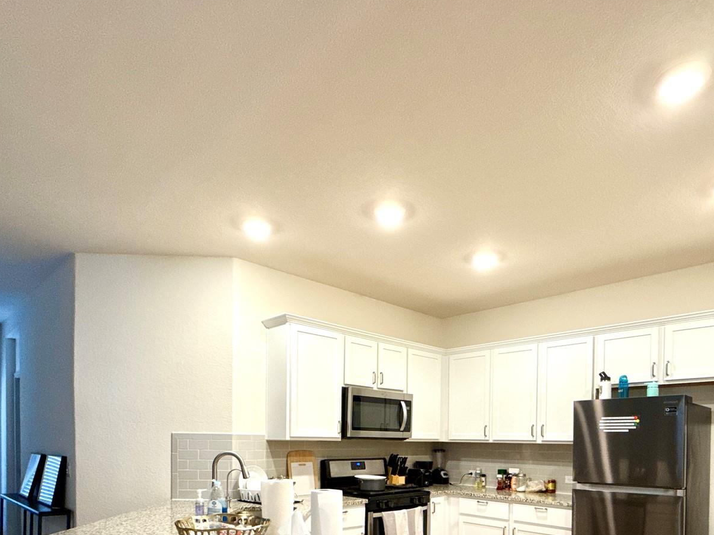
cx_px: 404
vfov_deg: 52.1
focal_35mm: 24
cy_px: 450
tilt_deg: -0.6
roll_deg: -1.1
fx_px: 495
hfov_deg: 71.3
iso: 200
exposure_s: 1/60
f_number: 2.2
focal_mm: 2.22
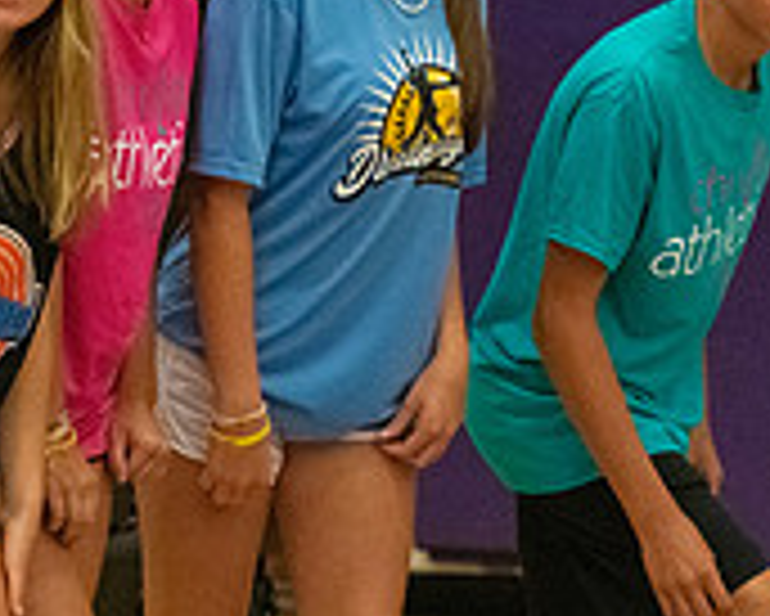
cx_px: 955
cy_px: 272
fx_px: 11583
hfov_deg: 3.8
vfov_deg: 3.1
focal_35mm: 508
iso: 6400
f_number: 4.5
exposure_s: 1/800
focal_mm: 160
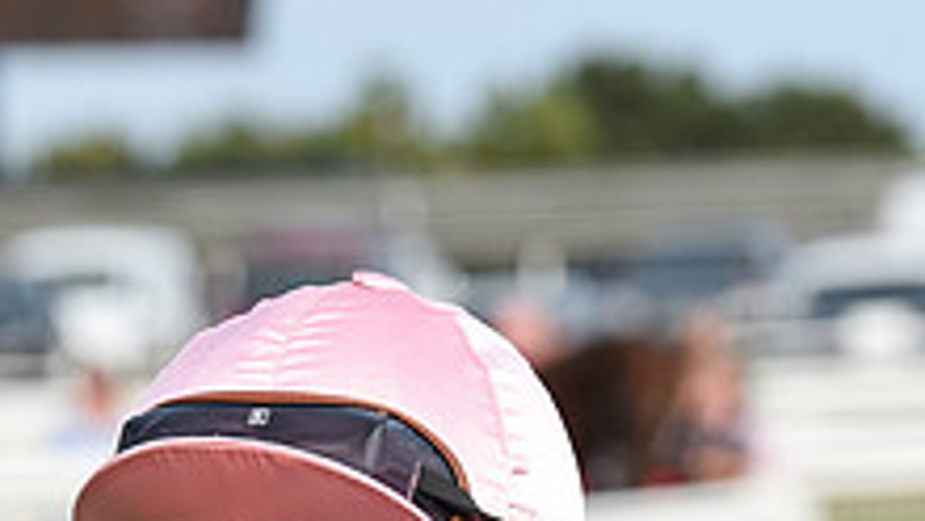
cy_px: 916
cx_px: 345
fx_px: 7092
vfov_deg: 4.2
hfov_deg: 7.5
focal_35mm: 289
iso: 400
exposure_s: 1/1600
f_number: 5.6
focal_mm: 135
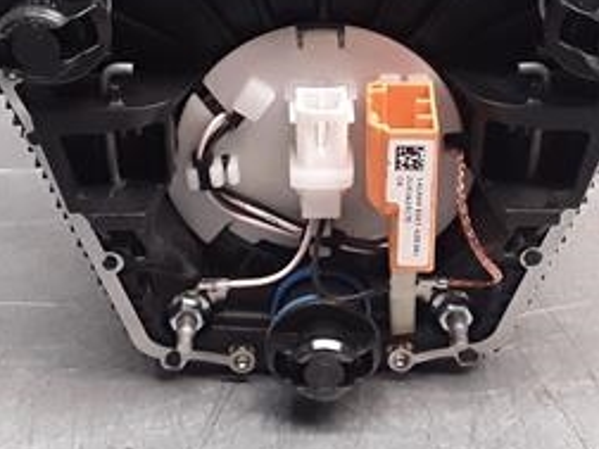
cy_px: 45
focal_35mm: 71
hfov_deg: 27.4
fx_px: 1229
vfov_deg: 20.3
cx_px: 297
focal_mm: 2.91
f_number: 1.9
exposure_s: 1/100
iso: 100
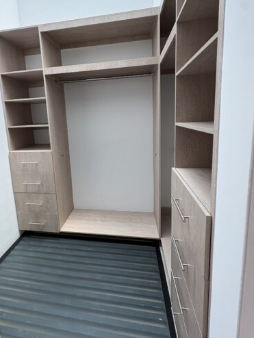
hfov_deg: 74.2
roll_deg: +5.7
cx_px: 105
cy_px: 140
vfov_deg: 90.1
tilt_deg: -7.8
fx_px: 166
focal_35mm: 17
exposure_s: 1/99
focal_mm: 2.22
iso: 80
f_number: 2.2
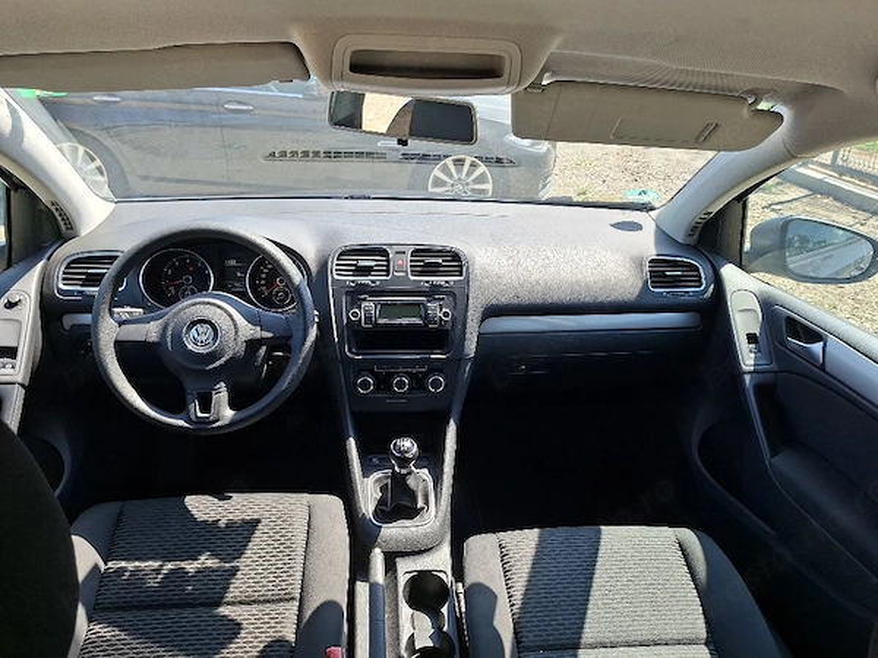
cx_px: 439
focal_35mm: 23
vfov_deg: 58.9
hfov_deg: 73.9
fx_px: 583
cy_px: 329
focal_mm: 5.54
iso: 50
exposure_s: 1/526
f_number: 1.8
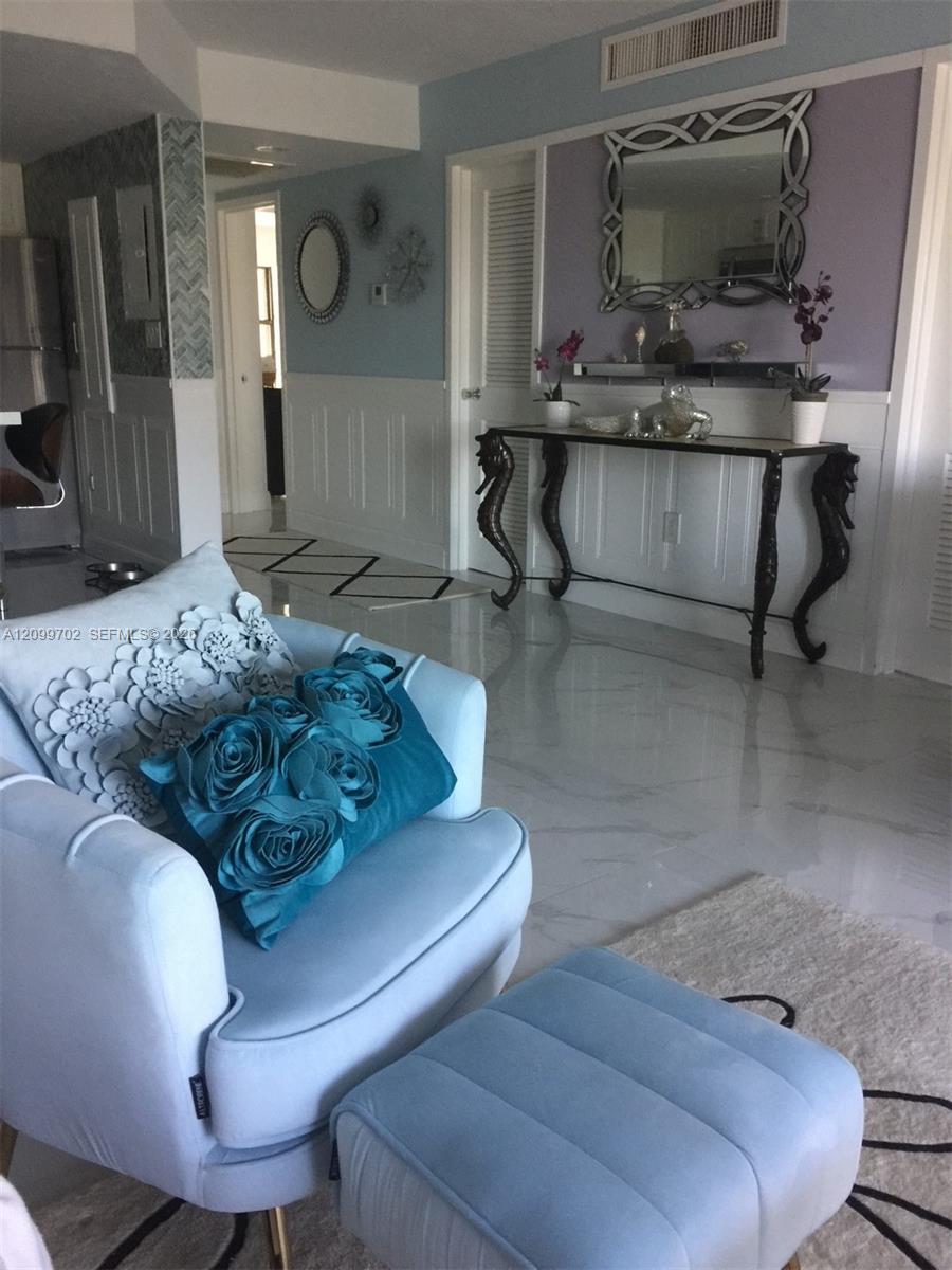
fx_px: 1063
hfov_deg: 48.2
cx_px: 476
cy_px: 635
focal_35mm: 29
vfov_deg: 61.7
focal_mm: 4.15
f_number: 2.2
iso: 100
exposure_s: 1/10
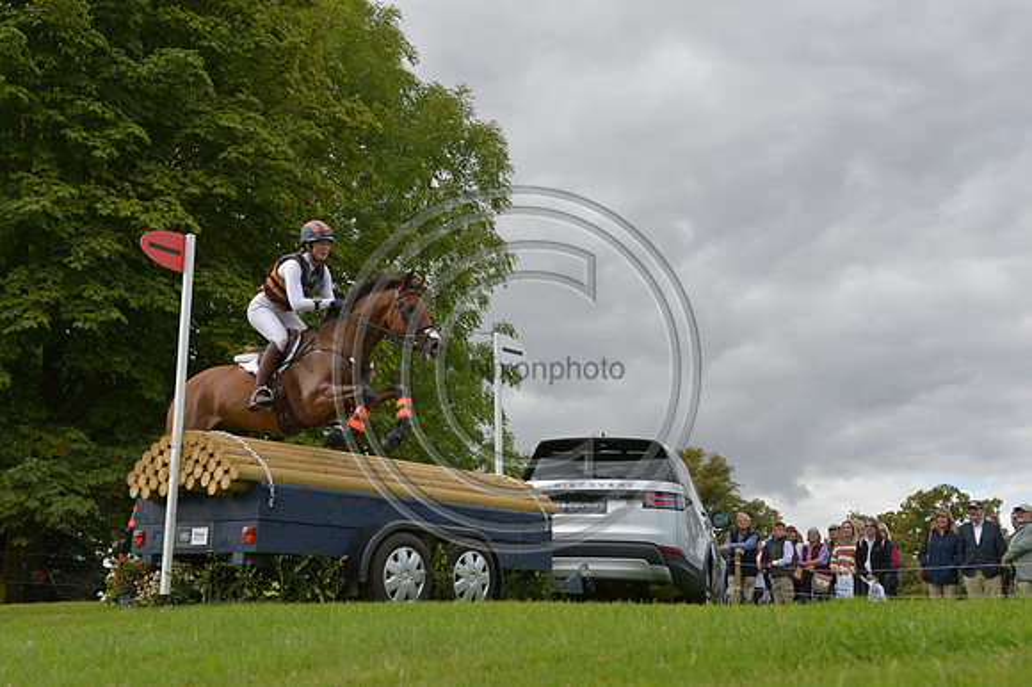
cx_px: 516
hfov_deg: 39.6
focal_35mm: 50
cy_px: 344
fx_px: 1432
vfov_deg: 27.0
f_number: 11
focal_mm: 50
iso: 2000
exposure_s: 1/1600
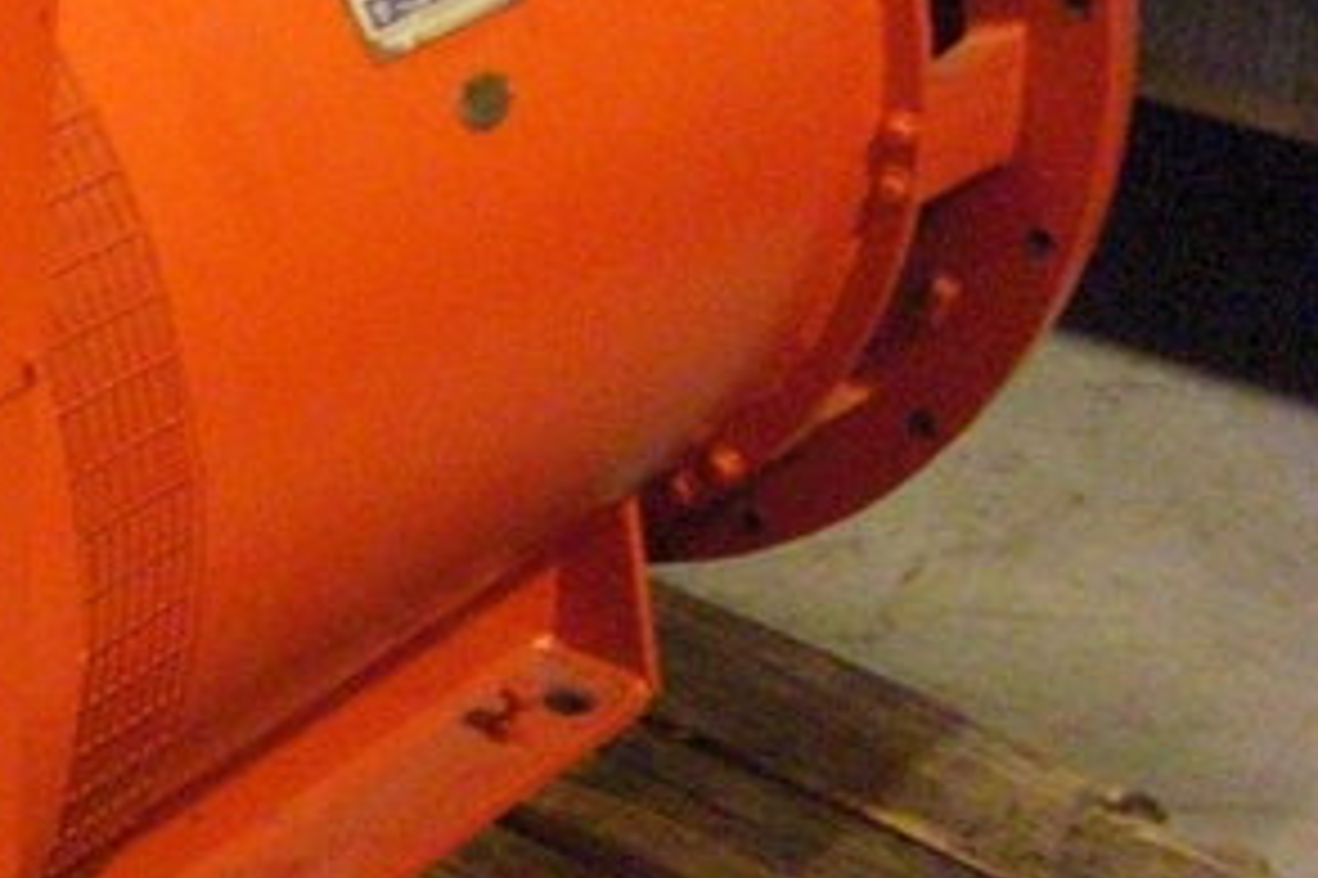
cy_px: 369
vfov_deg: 12.7
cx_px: -427
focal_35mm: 108
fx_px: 3952
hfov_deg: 17.7
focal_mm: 6.2
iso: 800
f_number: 2.7
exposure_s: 1/25
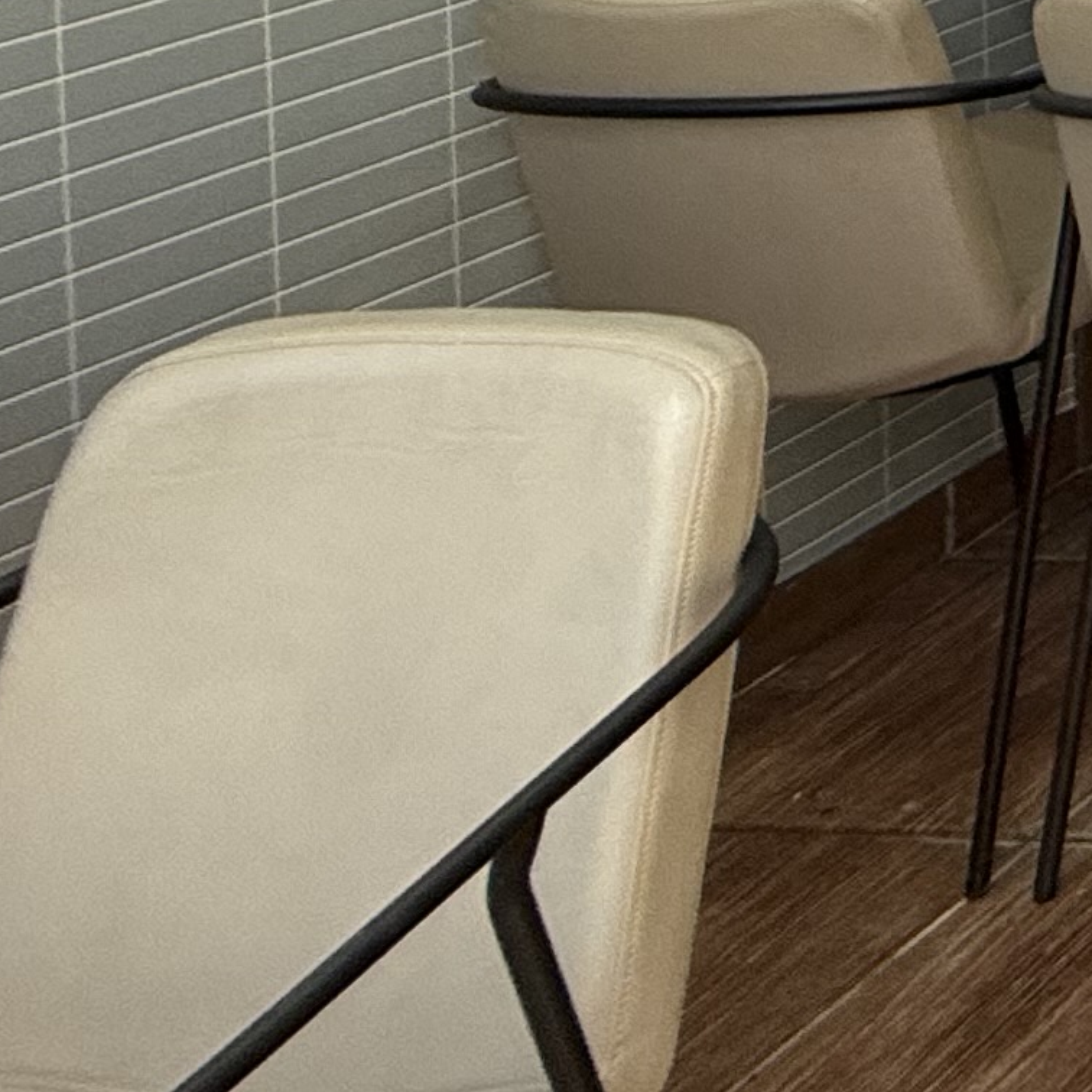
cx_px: 2902
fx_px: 2356
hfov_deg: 13.4
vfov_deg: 19.9
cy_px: -813
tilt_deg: +0.2
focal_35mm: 66
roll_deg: +1.5
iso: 64
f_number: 2.2
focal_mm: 2.22
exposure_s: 1/120
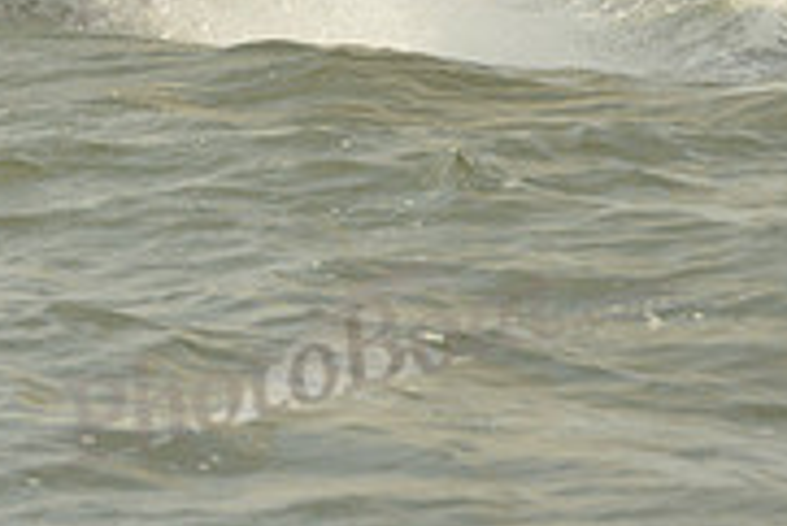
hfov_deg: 4.1
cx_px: -157
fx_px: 10851
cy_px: -254
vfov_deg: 2.8
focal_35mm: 496
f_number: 9
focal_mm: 155
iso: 320
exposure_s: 1/1250
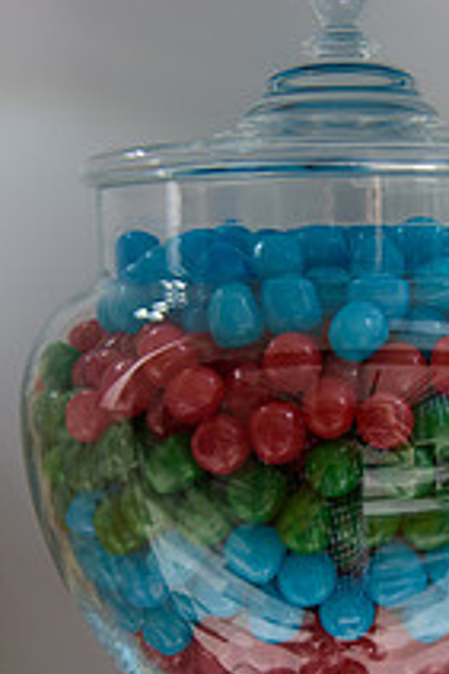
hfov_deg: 19.8
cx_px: 357
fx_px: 1274
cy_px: 471
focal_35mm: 68
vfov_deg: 29.4
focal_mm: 32
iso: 200
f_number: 3.2
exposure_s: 1/1000
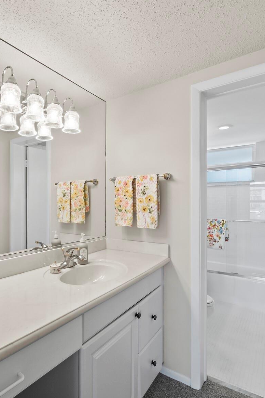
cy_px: 197
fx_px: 221
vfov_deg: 84.0
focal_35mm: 20
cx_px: 83
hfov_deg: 60.1
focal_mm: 7
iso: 400
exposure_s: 1/5
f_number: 11
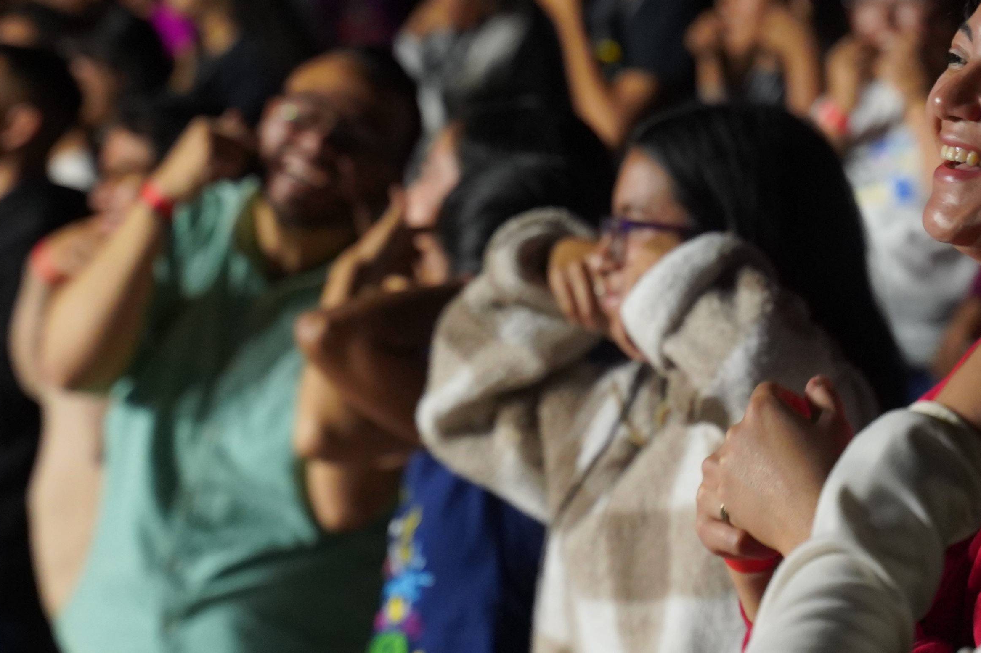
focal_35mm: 193
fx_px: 5258
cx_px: 765
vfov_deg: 7.1
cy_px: 327
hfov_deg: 10.6
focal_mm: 75
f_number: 4
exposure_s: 1/125
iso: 3200
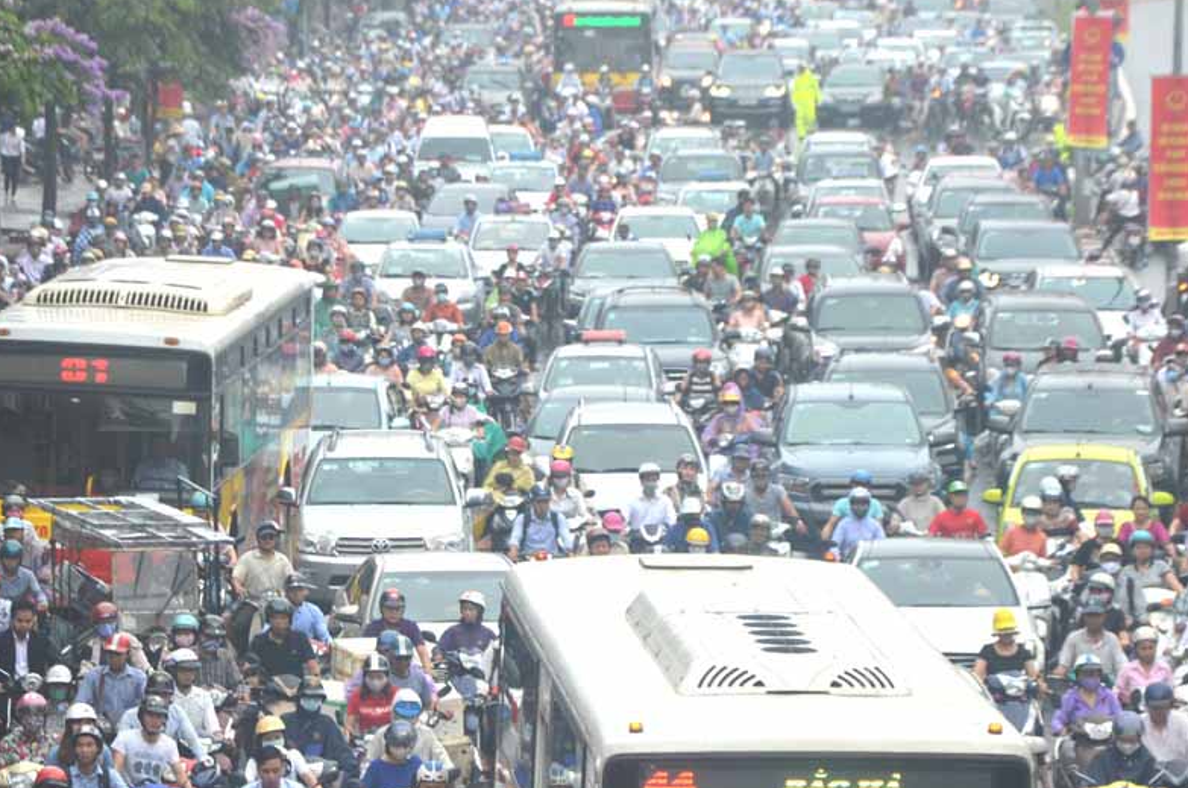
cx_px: 554
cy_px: 407
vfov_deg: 5.5
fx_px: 8162
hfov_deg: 8.3
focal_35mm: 248
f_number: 6.3
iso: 200
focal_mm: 105
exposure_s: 1/200
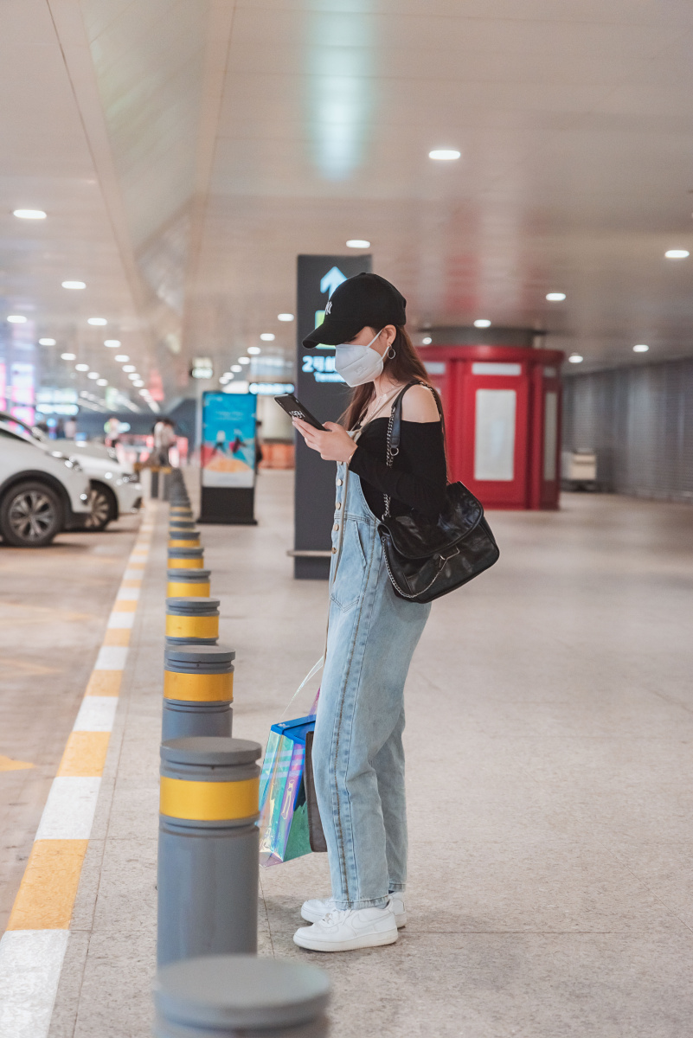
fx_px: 2019
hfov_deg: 19.5
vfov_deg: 28.8
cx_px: 346
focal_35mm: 70
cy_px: 519
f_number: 3.2
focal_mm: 70
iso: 800
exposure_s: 1/250
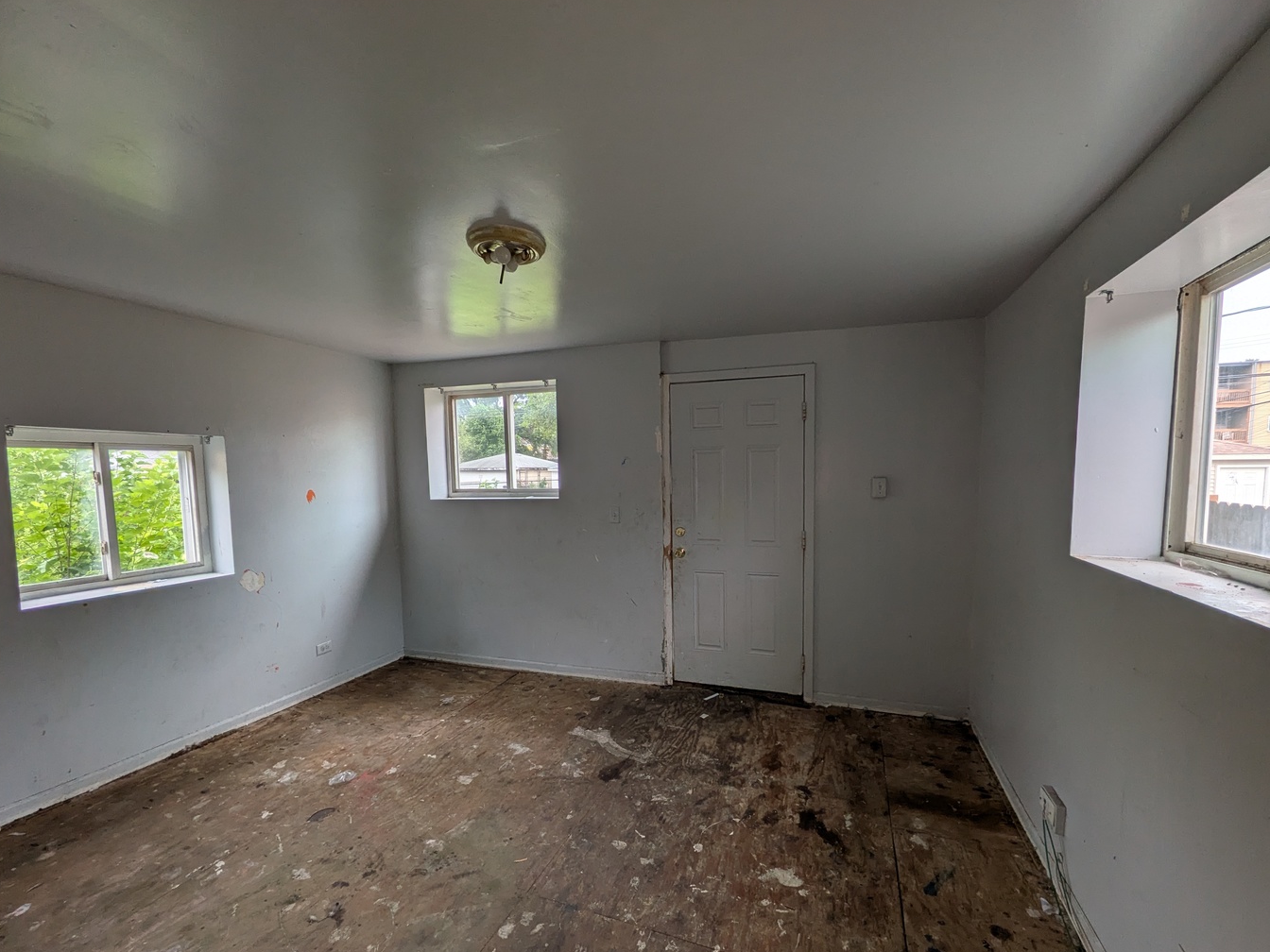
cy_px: 507
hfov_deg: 98.2
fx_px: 550
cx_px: 651
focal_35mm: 15
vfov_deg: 81.6
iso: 52
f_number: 2.2
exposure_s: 1/96.5
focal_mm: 1.85
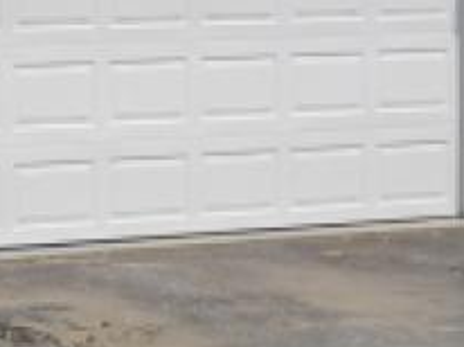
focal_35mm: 229
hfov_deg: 8.6
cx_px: 122
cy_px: -186
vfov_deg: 6.4
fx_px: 3066
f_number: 5
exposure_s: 1/404
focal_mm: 8.2
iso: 64
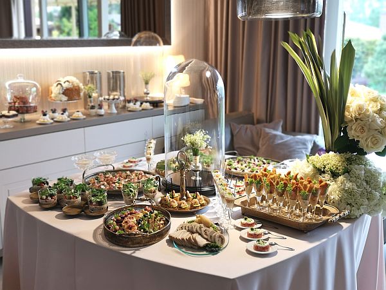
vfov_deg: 31.5
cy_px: 145
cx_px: 193
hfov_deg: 41.2
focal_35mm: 46
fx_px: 513
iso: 100
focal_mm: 3.95
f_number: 4
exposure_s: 1/50
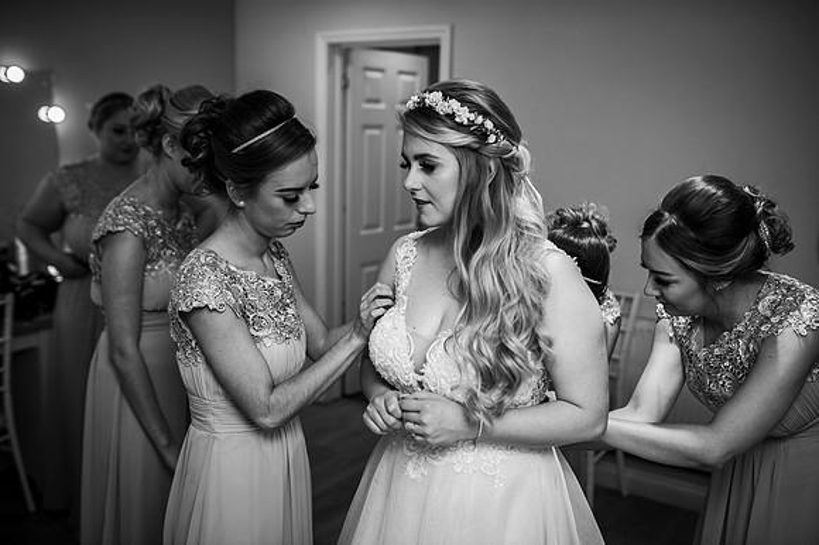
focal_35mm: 35
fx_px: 796
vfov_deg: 37.8
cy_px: 272
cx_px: 410
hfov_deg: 54.5
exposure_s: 1/100
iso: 160
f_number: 2.5
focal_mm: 35
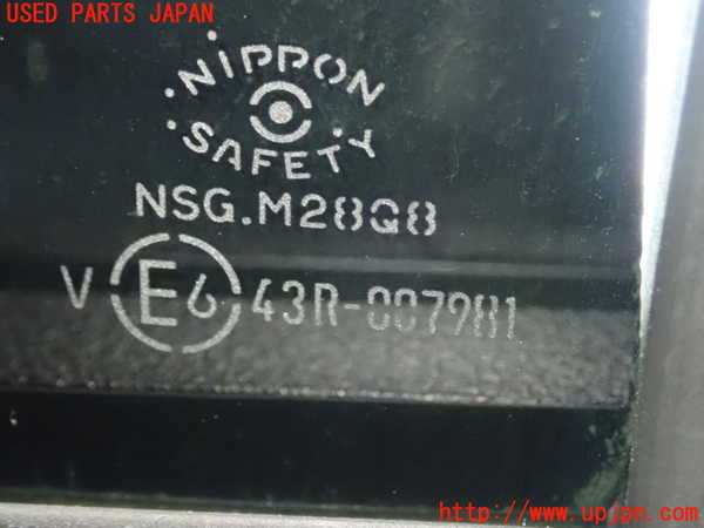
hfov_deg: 23.0
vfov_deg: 17.4
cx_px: 352
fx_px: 1729
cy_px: 264
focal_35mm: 85
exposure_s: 1/8
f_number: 4.5
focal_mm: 15.41
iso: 1600
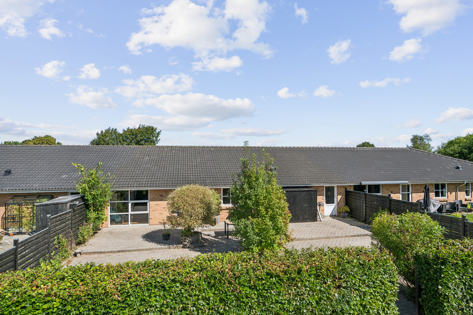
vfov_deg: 64.6
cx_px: 236
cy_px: 158
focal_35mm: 19
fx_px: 250
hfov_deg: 86.9
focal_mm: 19
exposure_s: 1/2500
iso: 800
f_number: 7.1
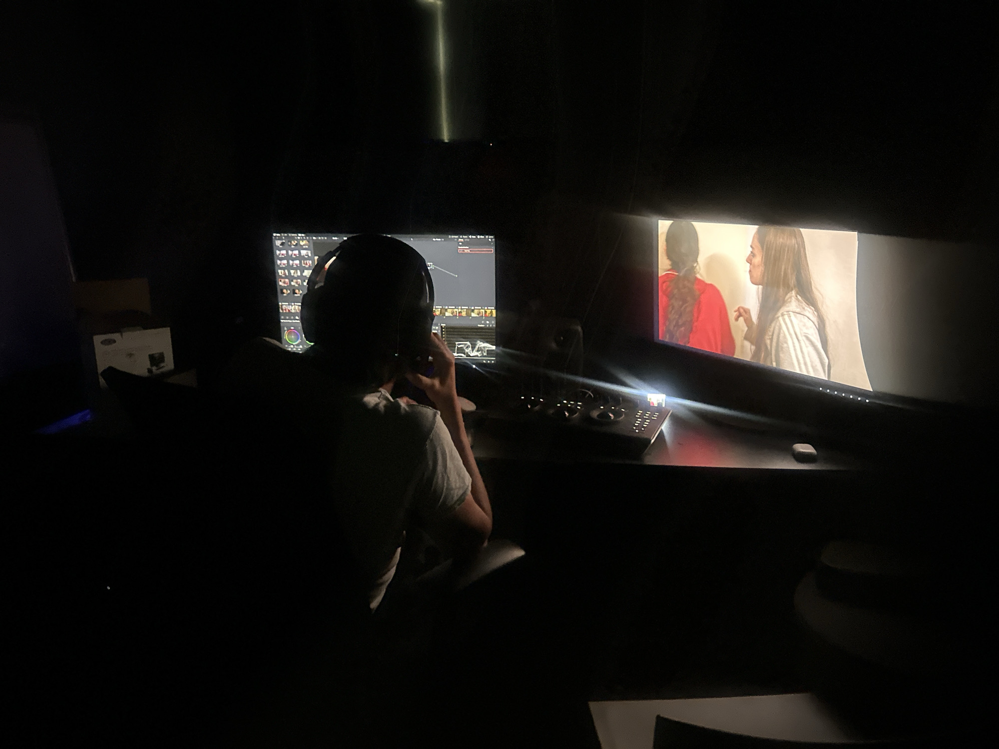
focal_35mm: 24
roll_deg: +0.0
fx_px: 693
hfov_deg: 71.6
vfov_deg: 56.8
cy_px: 374
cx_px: 500
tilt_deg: -13.6
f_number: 1.78
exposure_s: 1/15
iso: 12500
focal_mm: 6.86
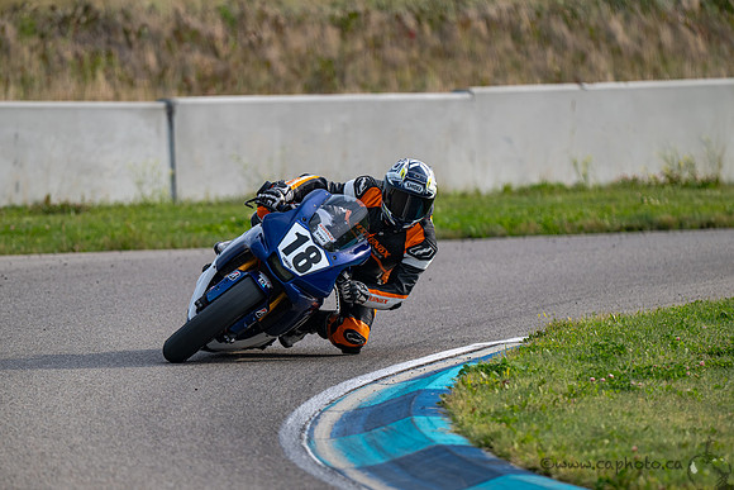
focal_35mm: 600
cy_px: 245
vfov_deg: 2.3
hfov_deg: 3.4
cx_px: 367
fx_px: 12236
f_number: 6.3
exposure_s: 1/1250
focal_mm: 600
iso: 320
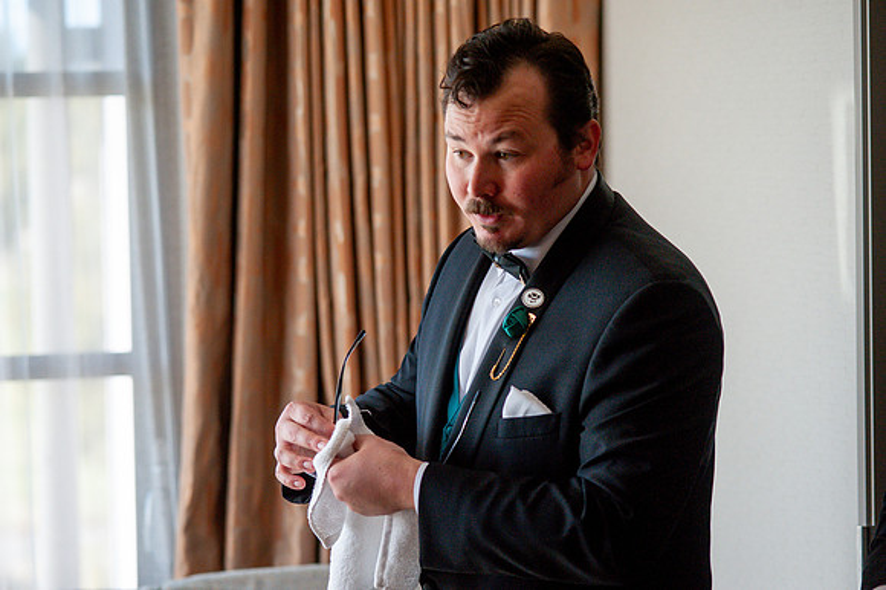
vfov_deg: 13.0
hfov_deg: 19.5
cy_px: 295
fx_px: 2583
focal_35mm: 105
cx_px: 443
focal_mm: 105
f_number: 4
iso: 2000
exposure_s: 1/1600
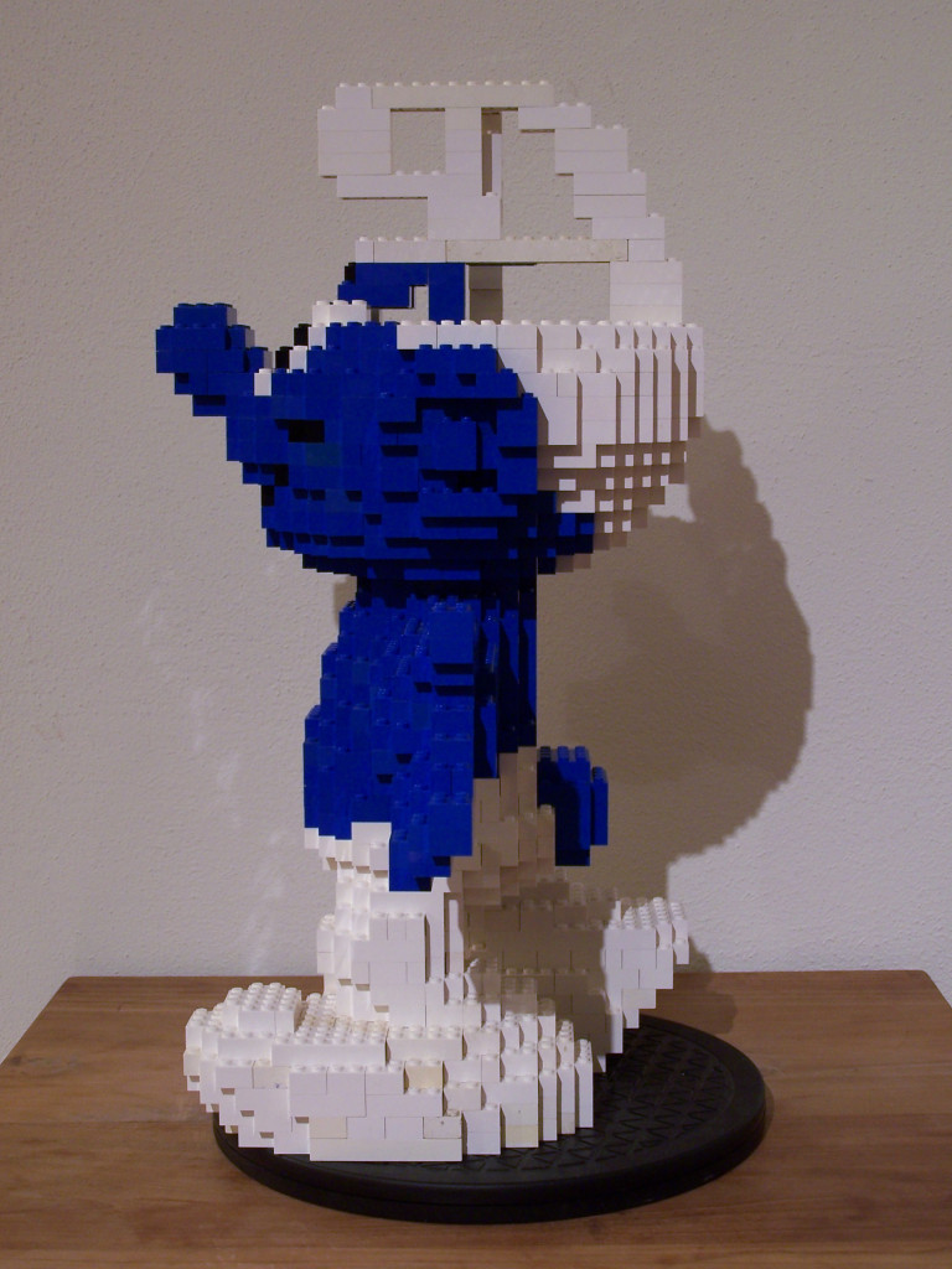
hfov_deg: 24.8
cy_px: 634
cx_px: 476
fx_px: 2163
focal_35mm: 59
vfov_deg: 32.7
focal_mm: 9.8
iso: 80
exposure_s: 1/2
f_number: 3.1
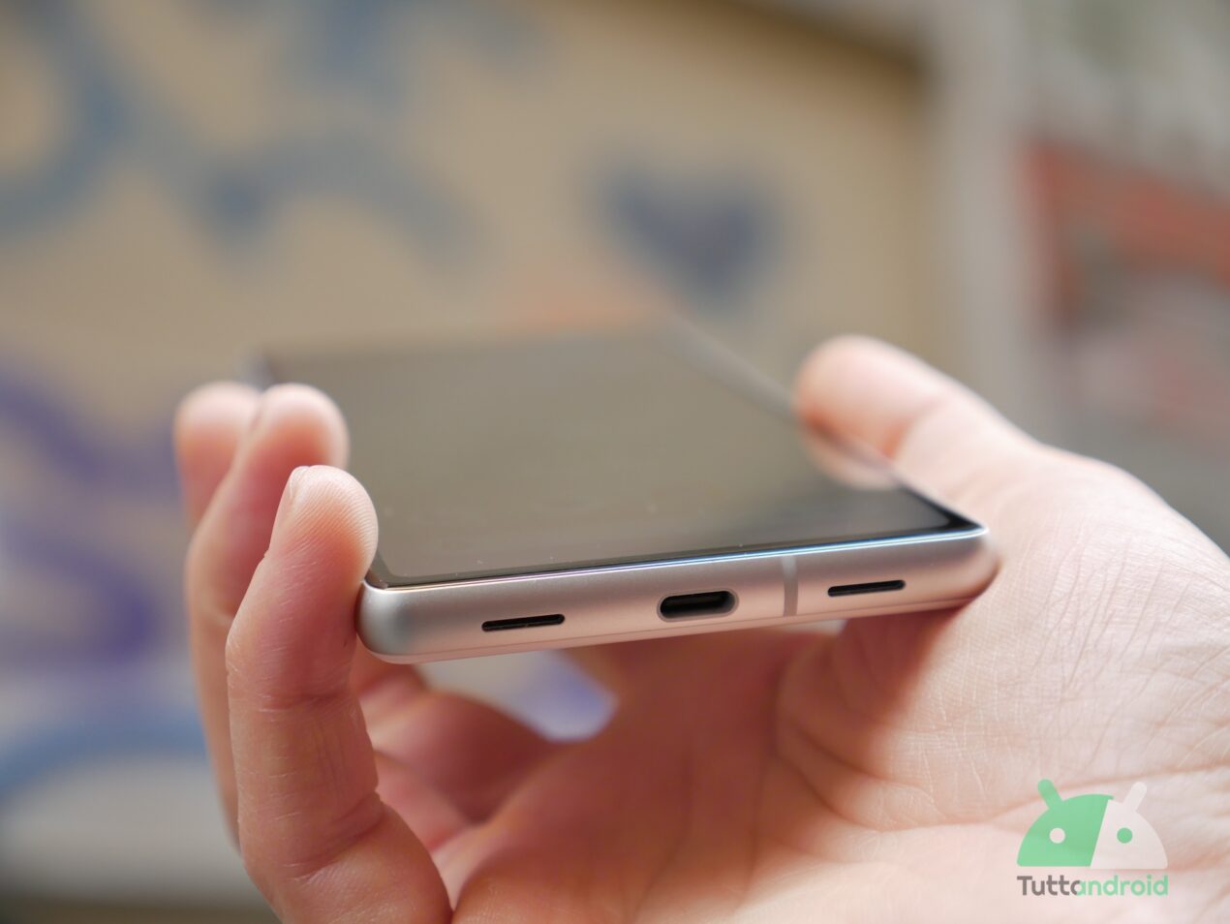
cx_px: 615
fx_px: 2489
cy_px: 462
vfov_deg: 21.0
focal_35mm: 70
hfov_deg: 27.8
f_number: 2.8
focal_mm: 35
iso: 400
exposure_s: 1/200
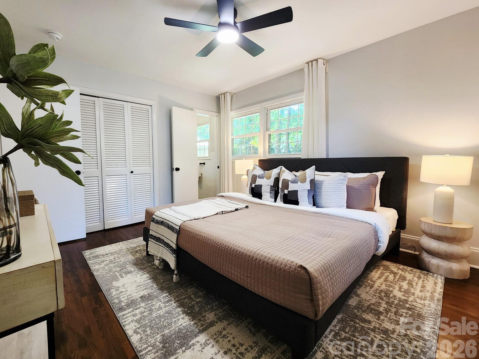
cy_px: 173
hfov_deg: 101.9
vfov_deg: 85.6
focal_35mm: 14
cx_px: 223
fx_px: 194
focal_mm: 2.2
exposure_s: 1/60.2
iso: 250
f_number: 2.2
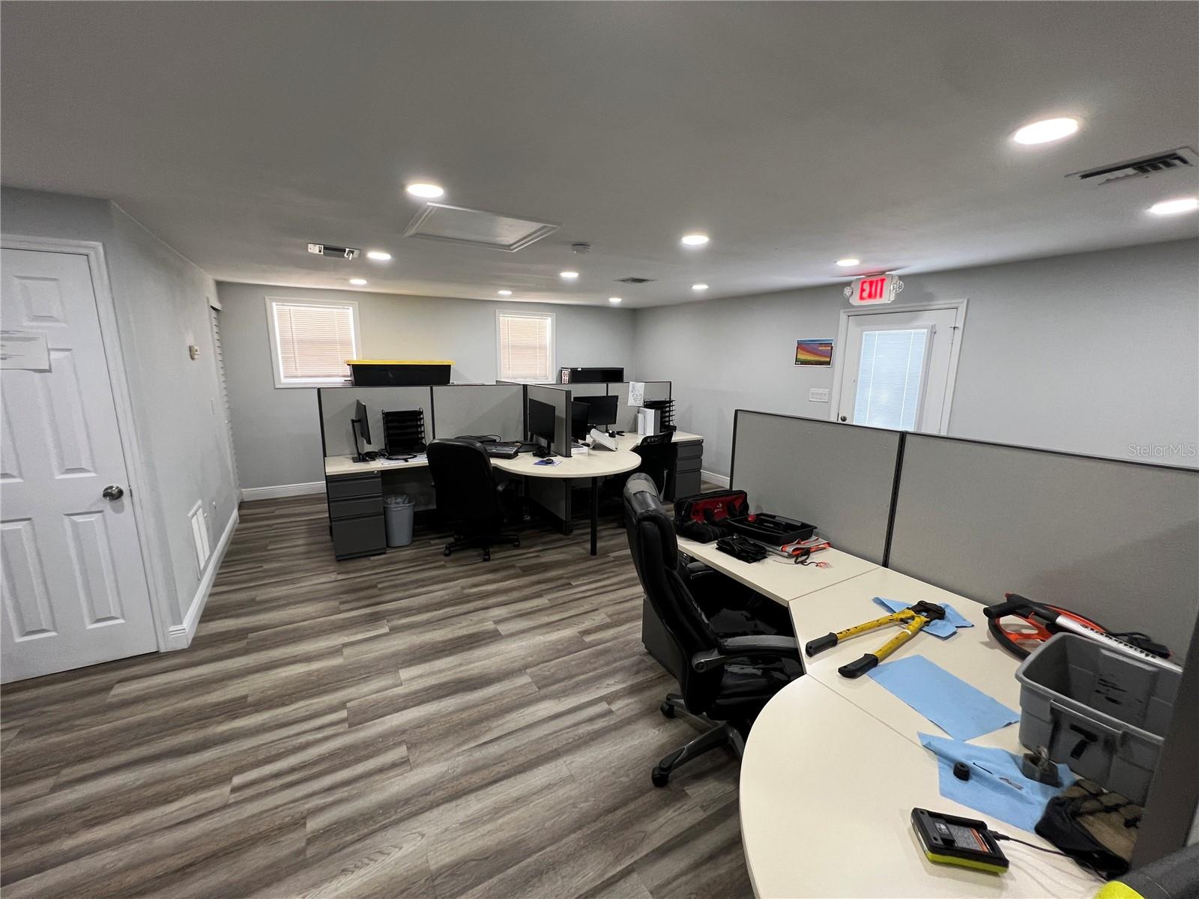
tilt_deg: -9.2
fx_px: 450
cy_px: 450
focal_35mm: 13
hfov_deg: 106.2
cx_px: 600
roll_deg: +0.8
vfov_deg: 89.9
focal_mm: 1.57
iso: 125
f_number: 1.8
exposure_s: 1/60
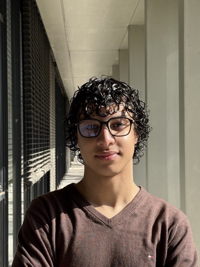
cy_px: 134
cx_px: 100
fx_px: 401
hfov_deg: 28.0
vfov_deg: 36.8
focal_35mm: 52
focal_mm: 5.96
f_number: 1.6
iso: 40
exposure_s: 1/1287
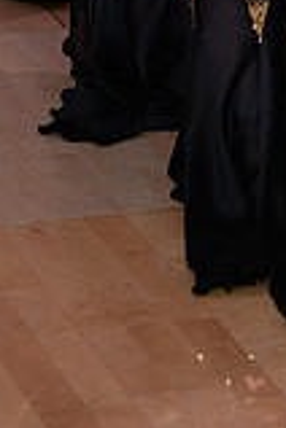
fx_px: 3384
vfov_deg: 7.1
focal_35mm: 284
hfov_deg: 4.8
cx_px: 301
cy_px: -207
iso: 2000
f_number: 4.5
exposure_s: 1/250
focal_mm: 78
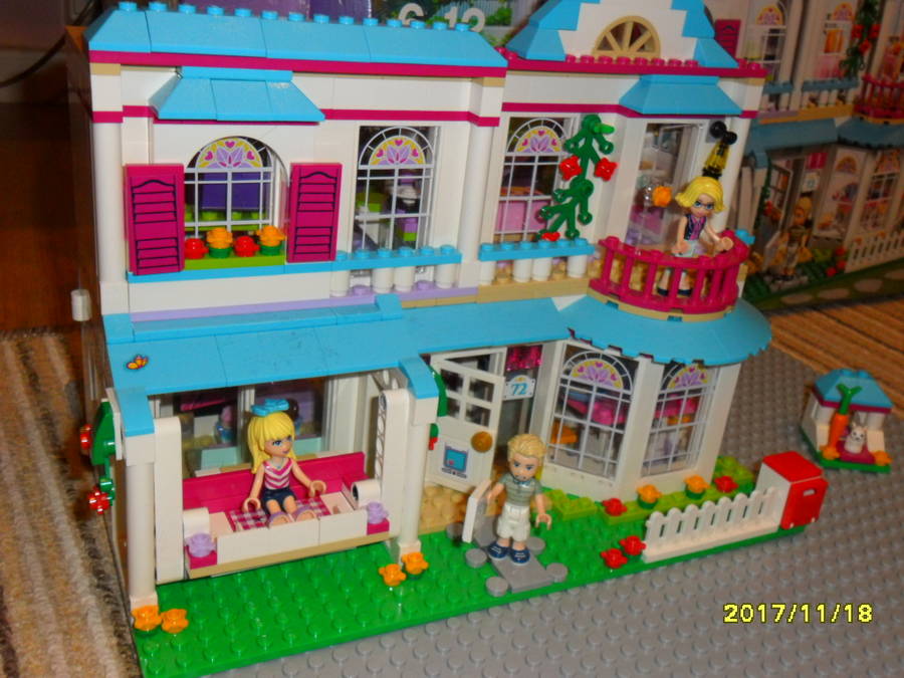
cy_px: 339
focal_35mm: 37
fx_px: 966
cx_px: 452
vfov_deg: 38.7
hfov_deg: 50.1
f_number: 4
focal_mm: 6.6
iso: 200
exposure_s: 1/45
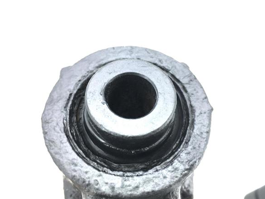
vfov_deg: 44.1
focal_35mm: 32
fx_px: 245
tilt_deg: -31.5
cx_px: 138
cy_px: 107
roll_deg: +3.7
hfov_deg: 56.8
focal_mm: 4.15
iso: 32
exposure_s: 1/100
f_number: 2.2
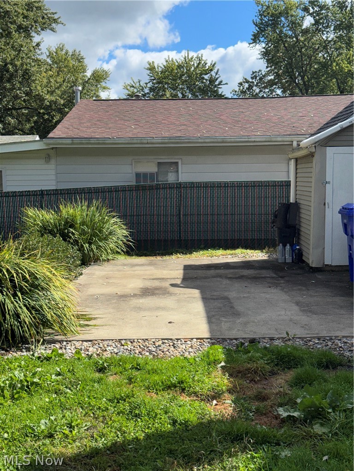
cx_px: 177
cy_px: 236
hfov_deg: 30.3
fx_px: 654
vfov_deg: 39.7
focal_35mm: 48
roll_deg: +0.6
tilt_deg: -6.0
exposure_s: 1/4975
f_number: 1.78
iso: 50
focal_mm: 6.76
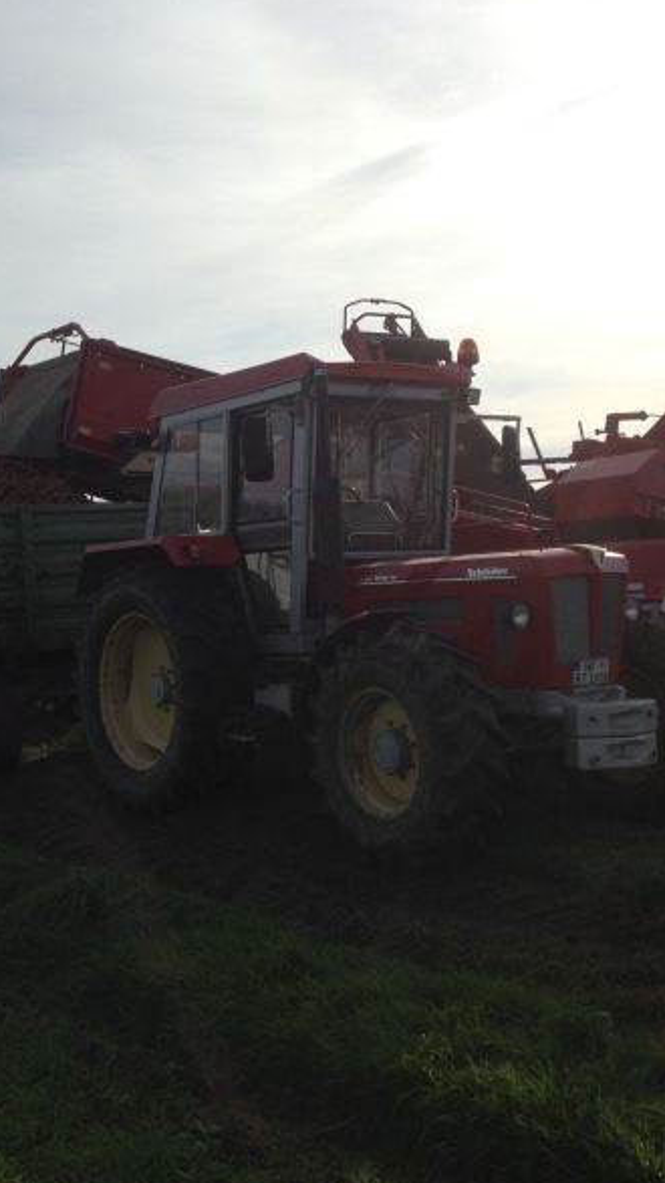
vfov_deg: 42.1
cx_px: 151
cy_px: 593
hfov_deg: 24.1
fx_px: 1537
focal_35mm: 49
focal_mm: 4.12
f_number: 2.4
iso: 50
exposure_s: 1/2710
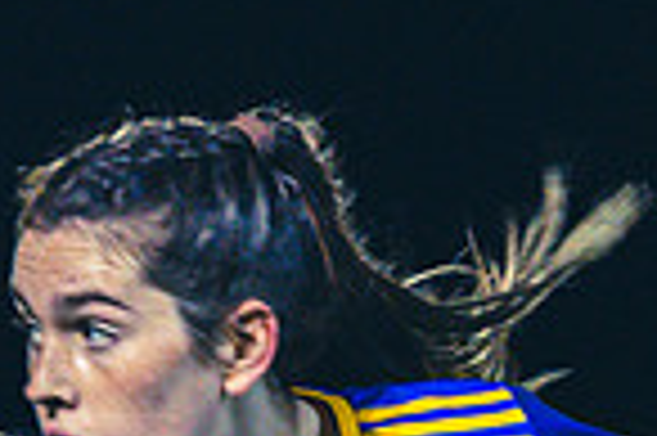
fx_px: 32776
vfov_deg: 0.8
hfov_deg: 1.1
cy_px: 731
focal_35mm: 1798
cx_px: 317
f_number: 2.8
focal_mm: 400
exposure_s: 1/500
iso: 5000
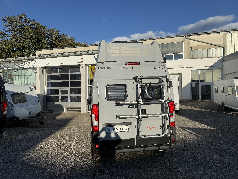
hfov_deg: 71.6
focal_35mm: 24
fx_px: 165
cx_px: 119
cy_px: 90
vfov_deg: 56.8
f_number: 1.78
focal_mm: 6.76
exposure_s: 1/8130
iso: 80
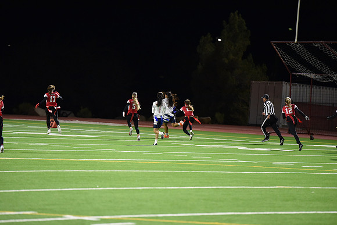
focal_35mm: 200
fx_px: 1873
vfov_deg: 6.9
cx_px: 168
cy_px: 112
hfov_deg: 10.3
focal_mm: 200
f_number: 2.8
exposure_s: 1/640
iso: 6400
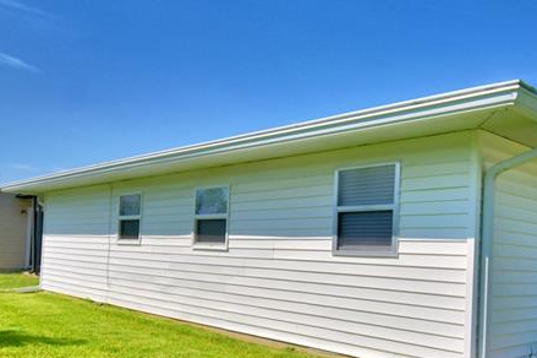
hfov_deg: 53.7
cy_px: 242
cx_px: 346
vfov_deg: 37.4
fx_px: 522
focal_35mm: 35
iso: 100
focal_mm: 10
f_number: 4.5
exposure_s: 1/2500
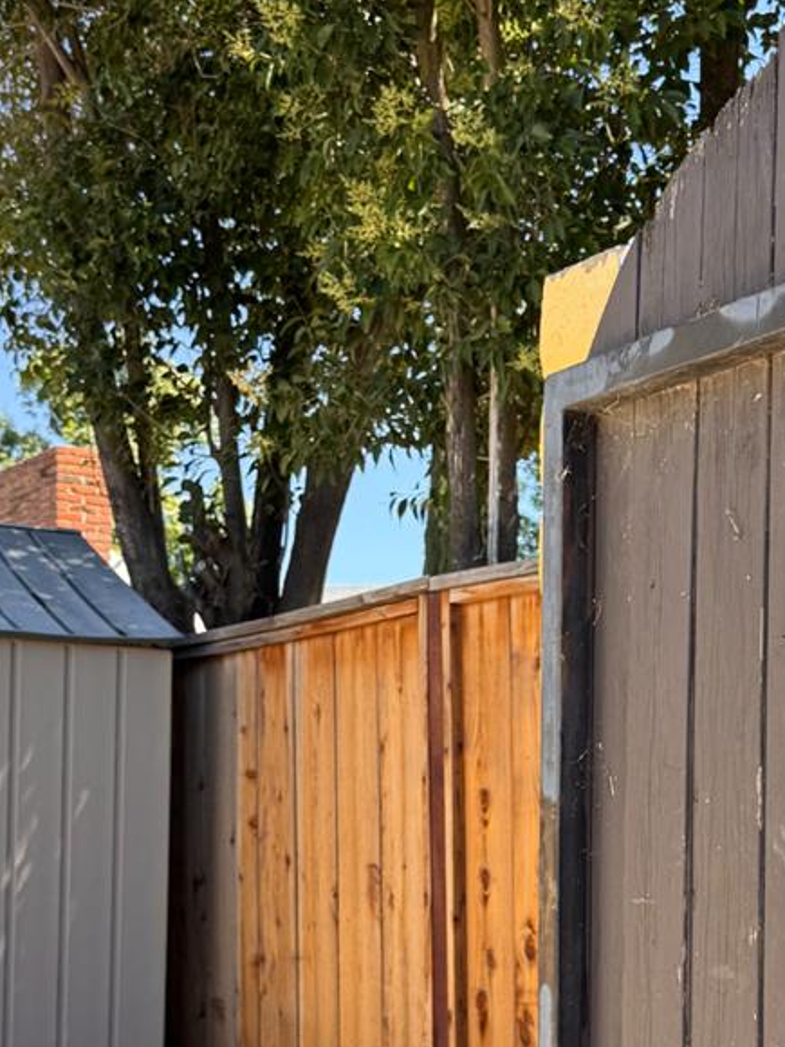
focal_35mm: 62
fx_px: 1875
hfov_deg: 23.5
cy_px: 858
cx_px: 524
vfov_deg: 30.3
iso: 80
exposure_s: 1/639
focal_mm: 6.76
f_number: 1.78
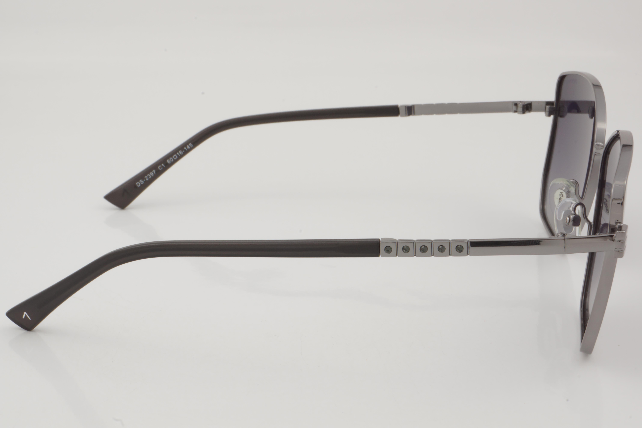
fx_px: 1337
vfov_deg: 18.2
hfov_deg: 27.0
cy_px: 214
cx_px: 321
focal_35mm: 75
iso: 100
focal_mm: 50
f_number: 32
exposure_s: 1/3
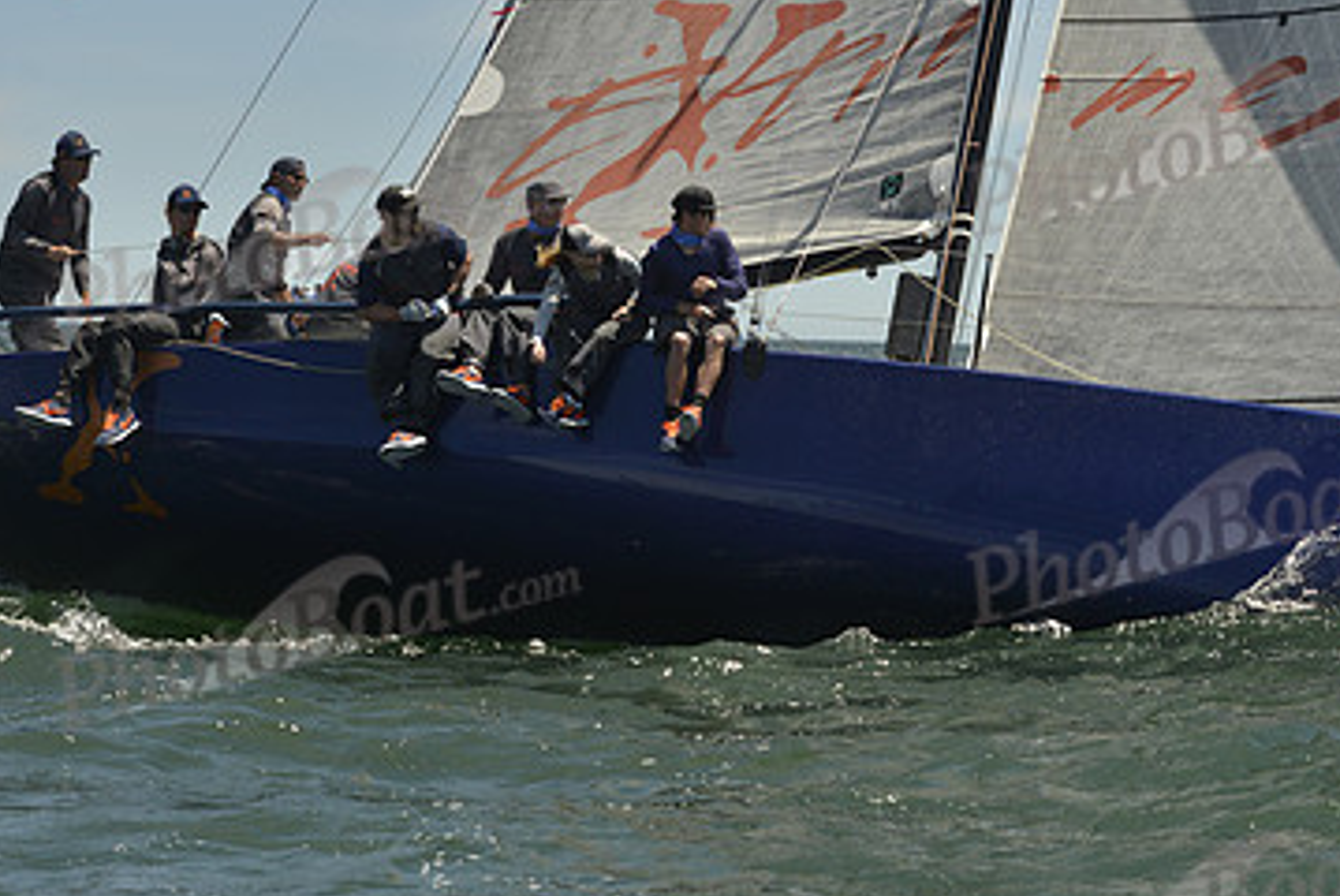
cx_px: 776
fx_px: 4209
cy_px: 386
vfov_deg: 12.1
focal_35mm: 113
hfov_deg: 18.1
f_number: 8
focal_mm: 70
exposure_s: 1/1600
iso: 280
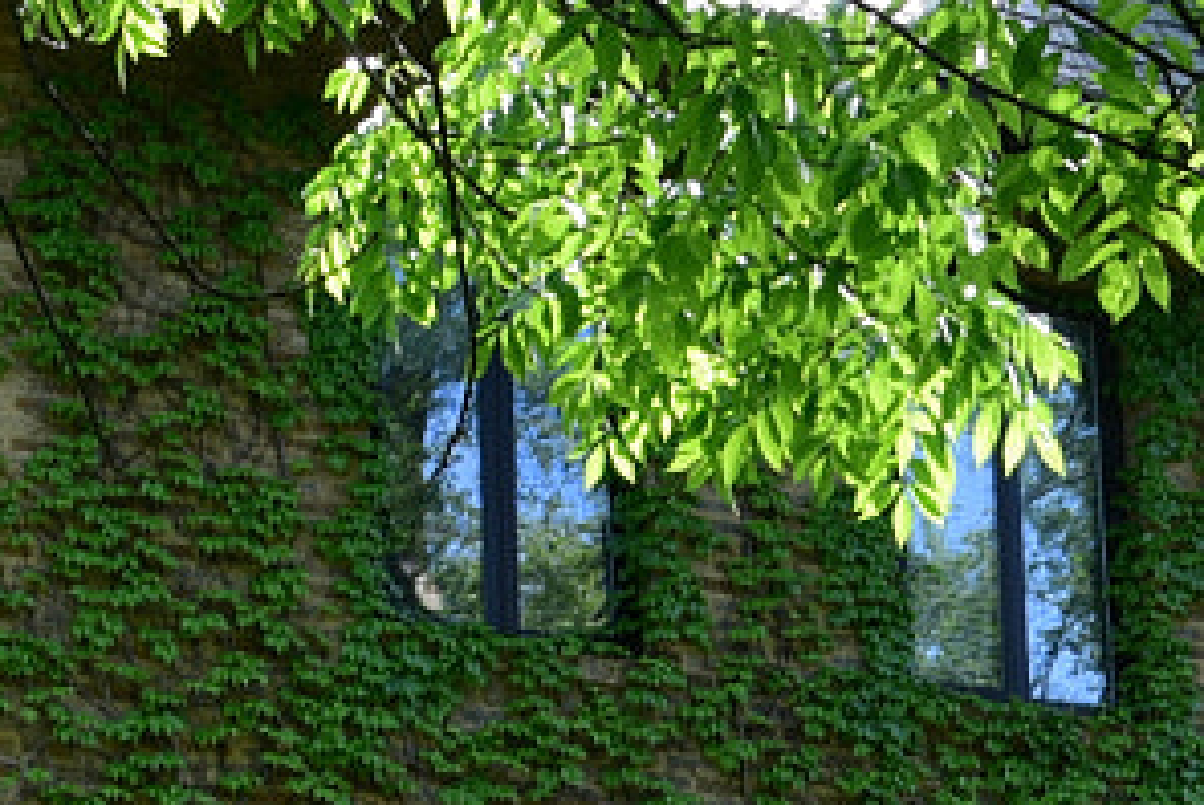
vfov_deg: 8.1
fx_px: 5423
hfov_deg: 12.6
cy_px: 1573
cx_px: 899
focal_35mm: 162
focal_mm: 30
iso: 100
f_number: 13
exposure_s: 1/13
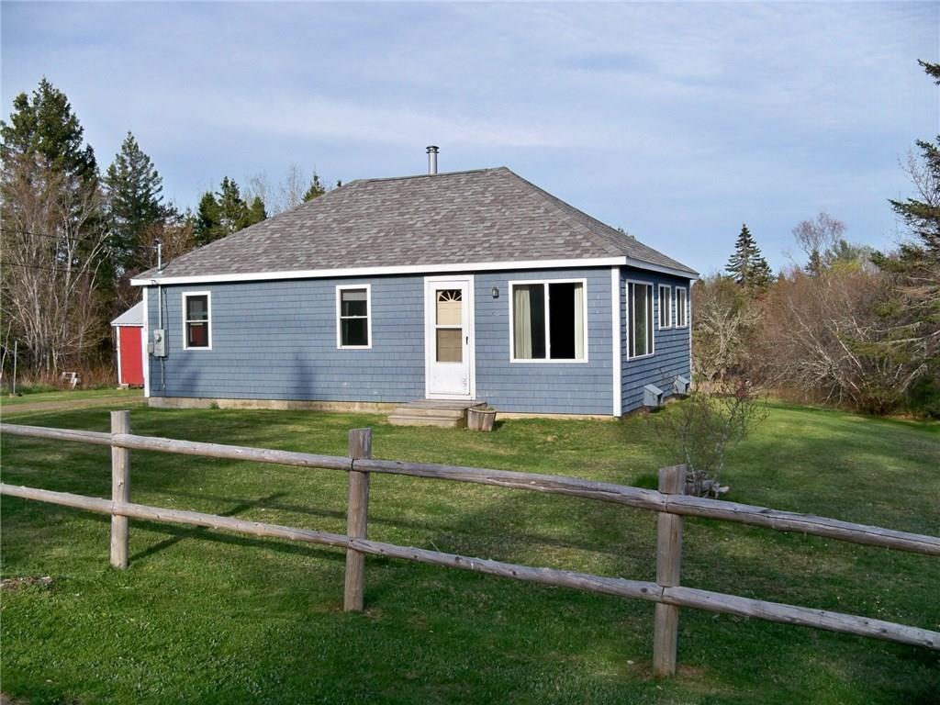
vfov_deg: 40.7
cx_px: 470
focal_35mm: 35
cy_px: 352
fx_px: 950
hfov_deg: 52.6
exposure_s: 1/500
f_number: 3.5
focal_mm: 6.2
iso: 80
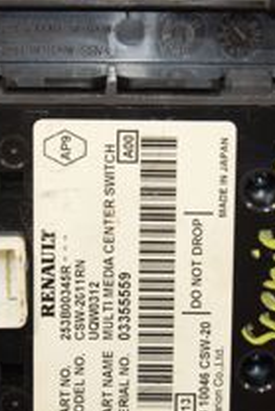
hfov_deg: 6.2
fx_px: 2528
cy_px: 213
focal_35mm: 221
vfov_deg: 9.3
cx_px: 160
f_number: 6.3
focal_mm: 48
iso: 1600
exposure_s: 1/200
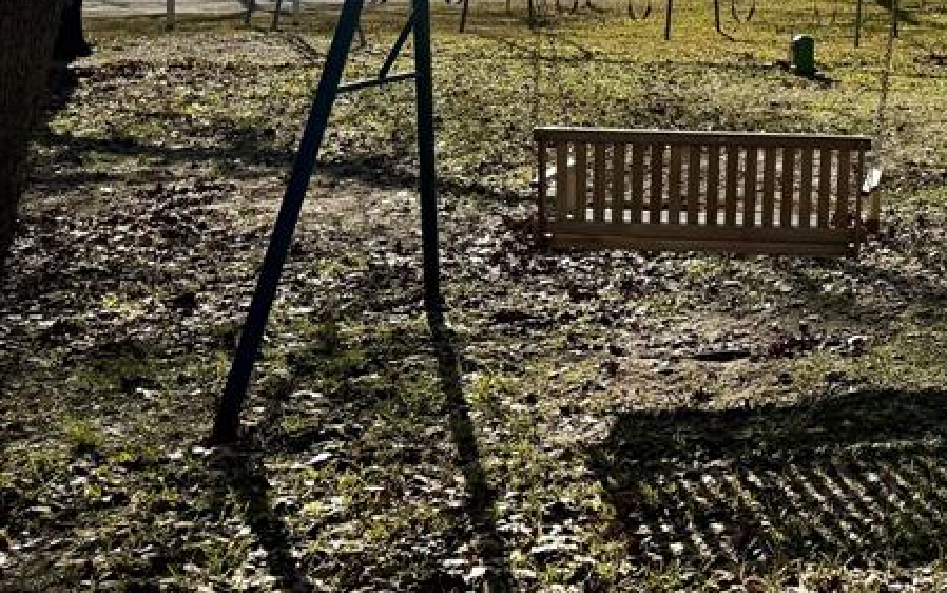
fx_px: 1497
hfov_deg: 31.0
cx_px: 1061
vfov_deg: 20.4
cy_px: -181
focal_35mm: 58
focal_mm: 6.86
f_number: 1.78
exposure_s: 1/7937
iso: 80
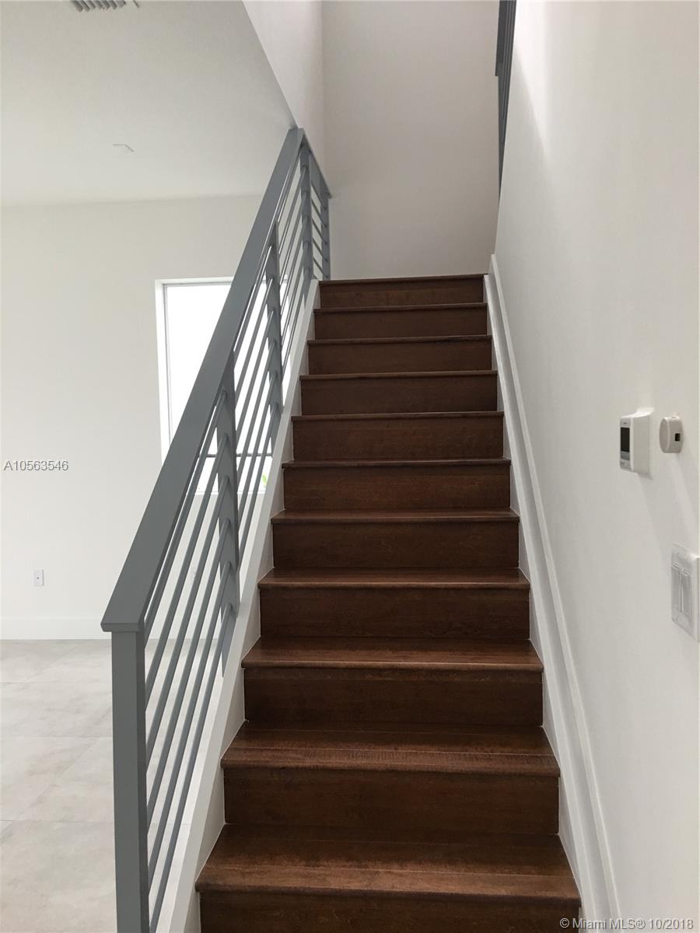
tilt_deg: -1.4
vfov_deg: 61.7
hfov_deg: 48.2
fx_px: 782
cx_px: 350
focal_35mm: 29
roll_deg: +0.8
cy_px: 466
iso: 40
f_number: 2.2
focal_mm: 4.15
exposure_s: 1/30
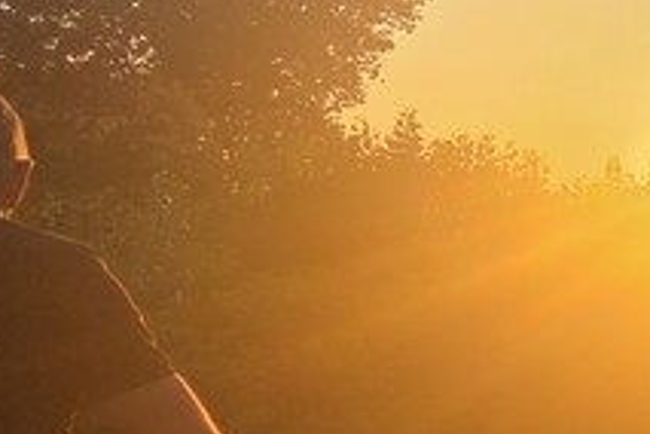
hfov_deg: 15.8
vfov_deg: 11.9
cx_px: 1077
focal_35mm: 115
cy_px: 342
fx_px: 2076
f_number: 1.8
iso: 80
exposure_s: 1/5004
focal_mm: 5.4
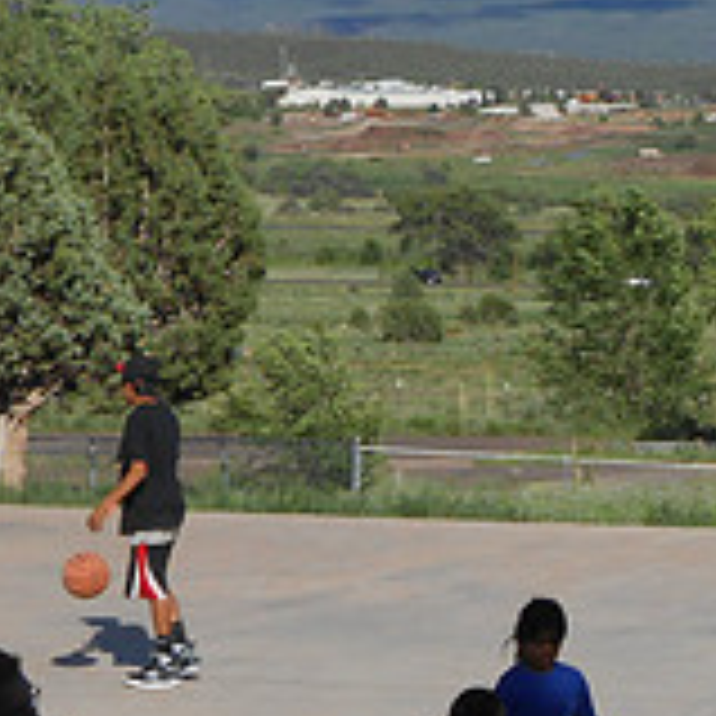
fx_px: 3697
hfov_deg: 10.6
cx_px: 1103
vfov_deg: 11.0
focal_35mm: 158
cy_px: 65
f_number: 4.8
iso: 80
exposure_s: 1/640
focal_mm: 8.8
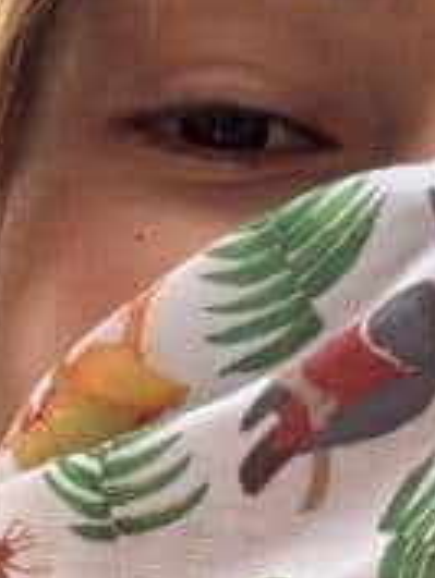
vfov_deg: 16.9
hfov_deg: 13.0
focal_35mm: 113
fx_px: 1891
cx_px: 376
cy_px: 632
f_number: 1.9
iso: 80
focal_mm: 2.69
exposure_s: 1/121
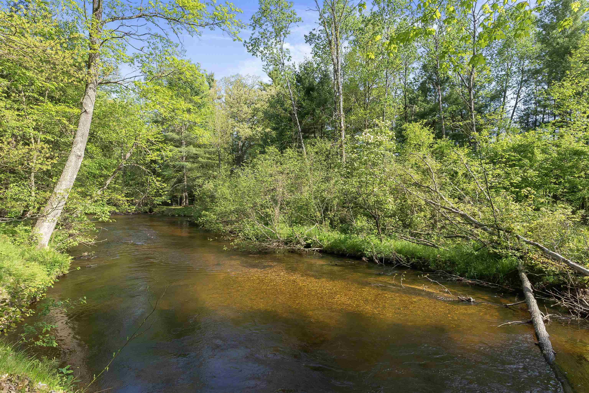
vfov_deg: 65.2
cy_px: 196
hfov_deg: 87.5
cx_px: 294
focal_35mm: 19
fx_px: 308
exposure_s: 1/200
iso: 640
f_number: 11
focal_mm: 18.8
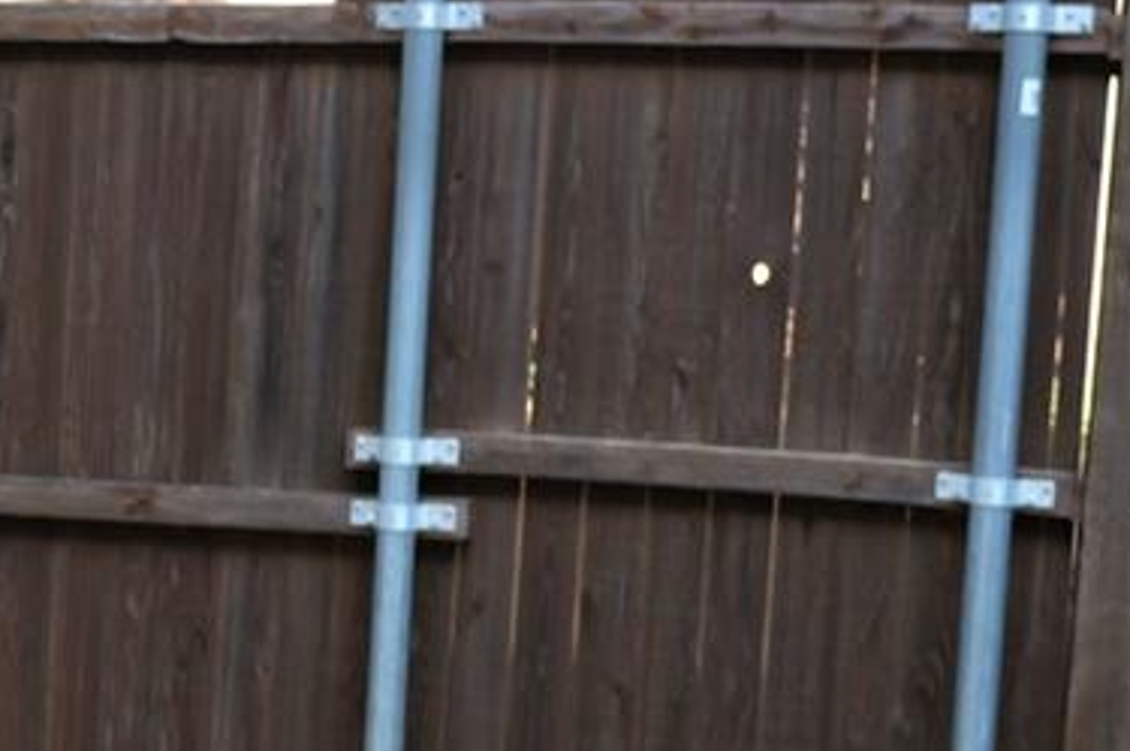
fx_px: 4796
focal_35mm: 153
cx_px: -898
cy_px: 742
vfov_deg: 8.9
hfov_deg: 12.3
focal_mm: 28
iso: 100
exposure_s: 1/100
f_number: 3.5
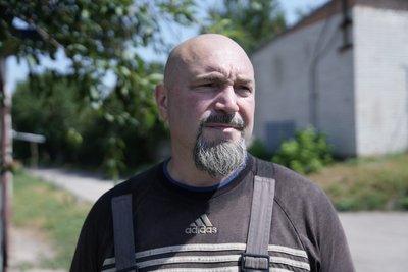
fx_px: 453
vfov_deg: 33.4
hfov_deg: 48.4
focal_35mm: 40
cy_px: 136
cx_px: 204
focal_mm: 40
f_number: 2.8
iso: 200
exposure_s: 1/3200
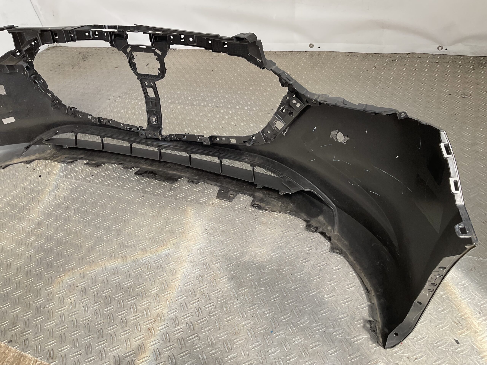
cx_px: 244
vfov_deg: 48.2
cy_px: 182
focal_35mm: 29
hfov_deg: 61.7
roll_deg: +8.6
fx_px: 408
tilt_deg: -39.6
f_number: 1.8
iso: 16
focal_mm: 3
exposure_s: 1/482
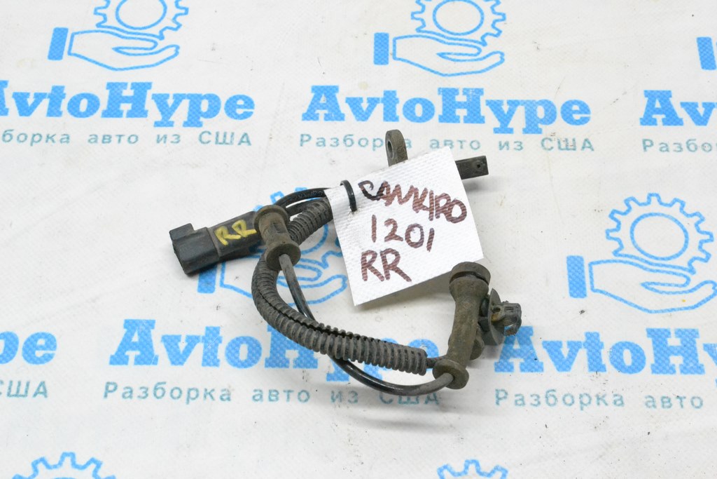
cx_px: 358
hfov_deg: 31.9
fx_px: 1255
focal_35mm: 63
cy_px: 240
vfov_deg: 21.6
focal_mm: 42
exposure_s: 1/125
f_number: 13
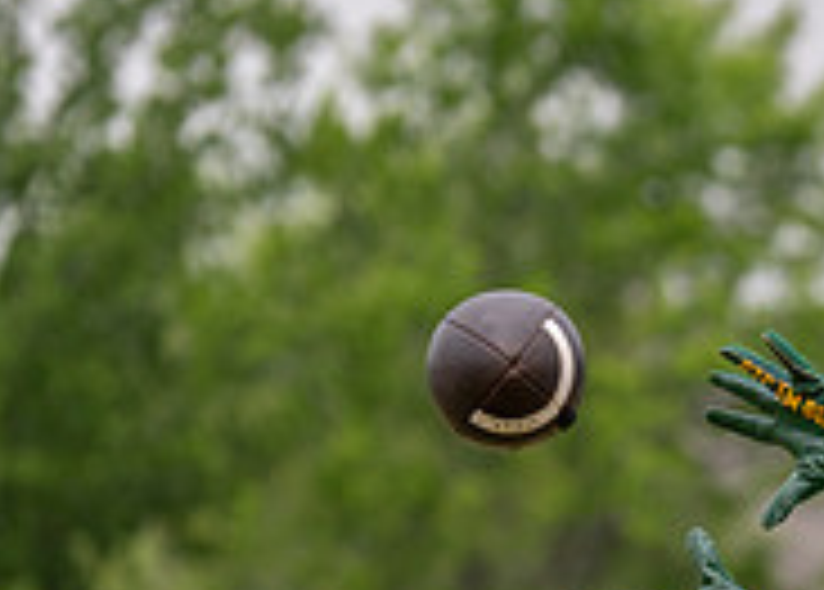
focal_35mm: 548
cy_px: 749
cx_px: 1321
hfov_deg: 3.7
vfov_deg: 2.6
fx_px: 12834
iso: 200
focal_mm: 132
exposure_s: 1/2500
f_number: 2.8
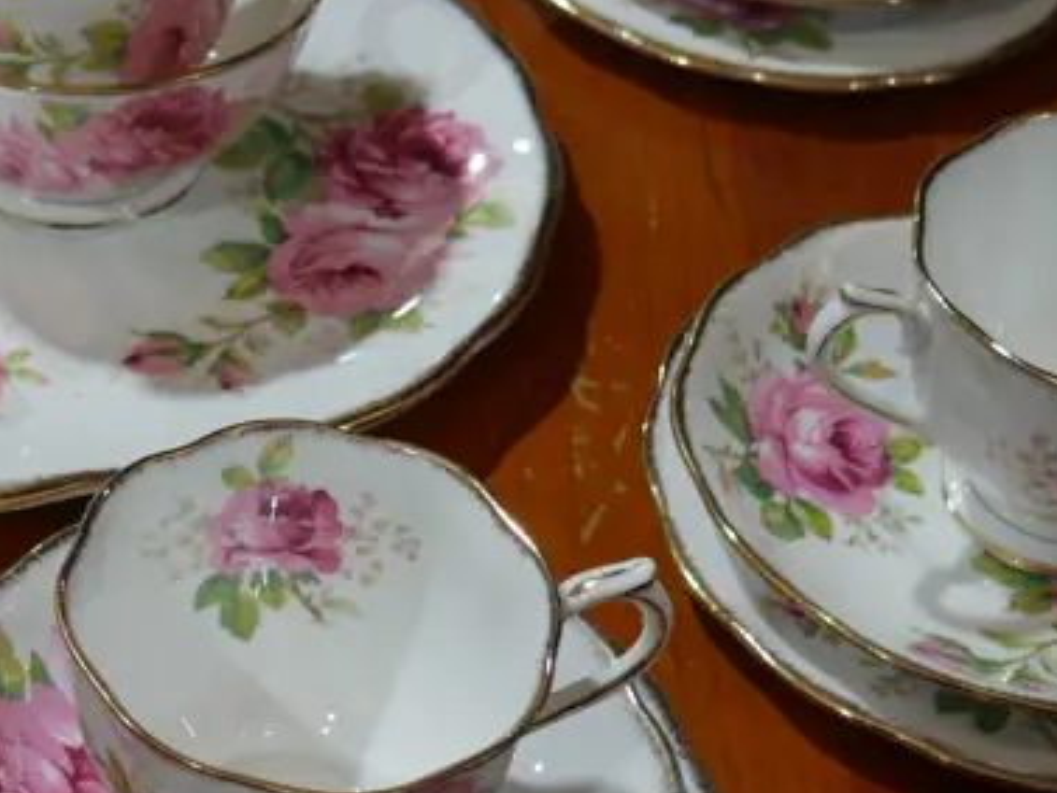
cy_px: 290
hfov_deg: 21.9
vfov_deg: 17.0
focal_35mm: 87
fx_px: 2657
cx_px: 87
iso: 200
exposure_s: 1/100
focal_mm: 16
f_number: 3.6
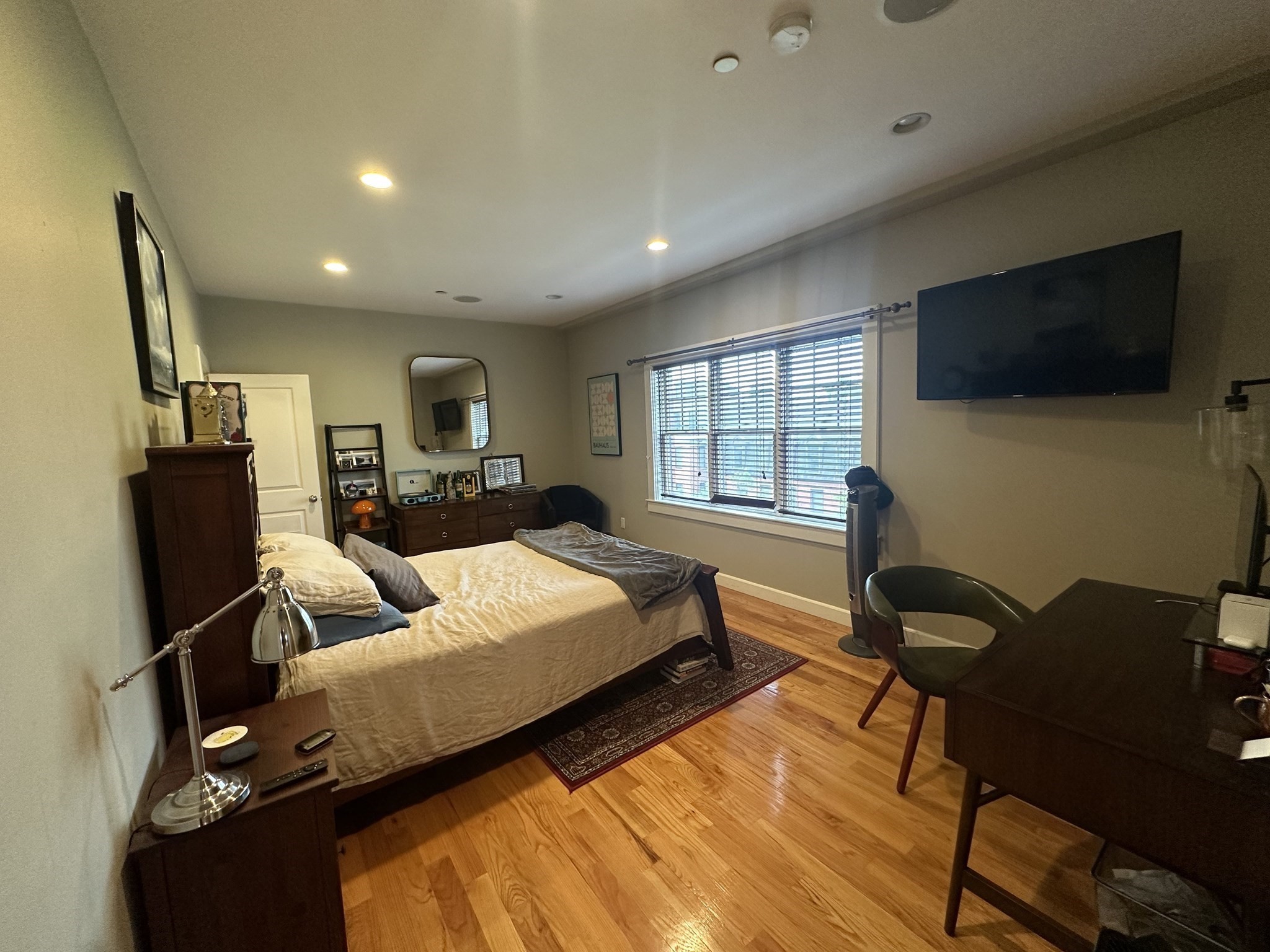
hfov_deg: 102.1
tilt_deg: -5.9
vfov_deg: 85.7
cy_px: 476
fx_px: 514
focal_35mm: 14
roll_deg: +2.1
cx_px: 635
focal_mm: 2.22
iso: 250
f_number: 2.2
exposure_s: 1/60
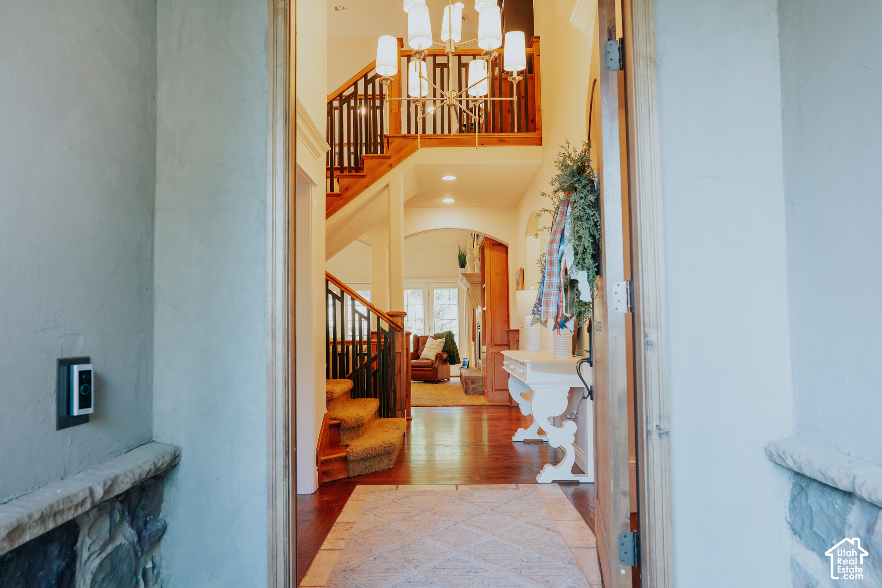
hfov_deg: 73.7
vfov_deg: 53.1
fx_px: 588
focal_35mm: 24
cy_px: 294
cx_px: 441
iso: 400
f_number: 5
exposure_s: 1/30
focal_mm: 24
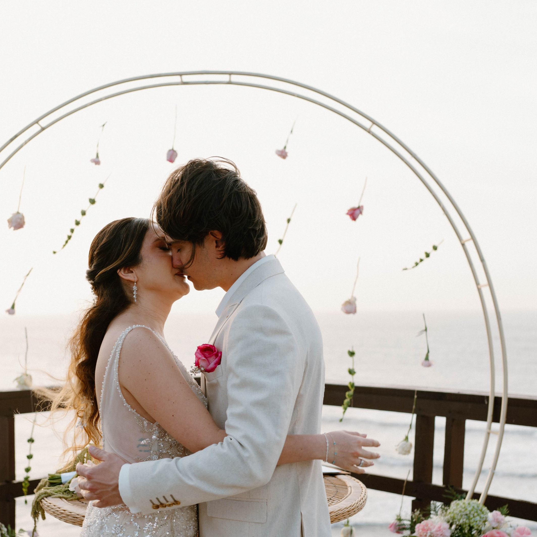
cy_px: 392
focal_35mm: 54
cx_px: 226
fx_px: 948
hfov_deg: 31.6
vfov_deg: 31.2
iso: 100
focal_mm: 35
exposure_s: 1/200
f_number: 3.2
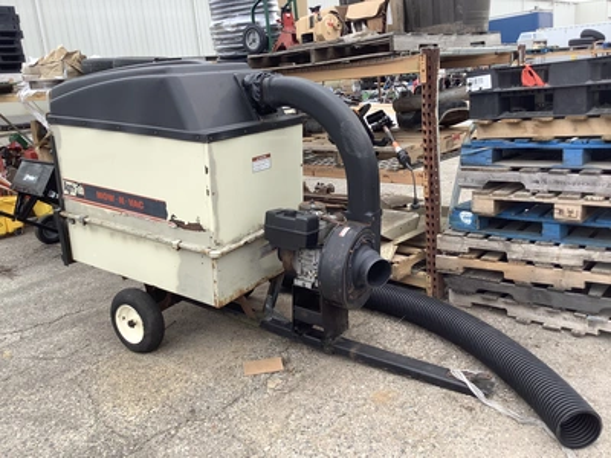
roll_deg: +6.1
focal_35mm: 31
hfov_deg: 58.4
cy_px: 229
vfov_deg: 45.4
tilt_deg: -16.9
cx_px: 306
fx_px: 547
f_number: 2.4
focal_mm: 3.3
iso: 25
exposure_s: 1/195
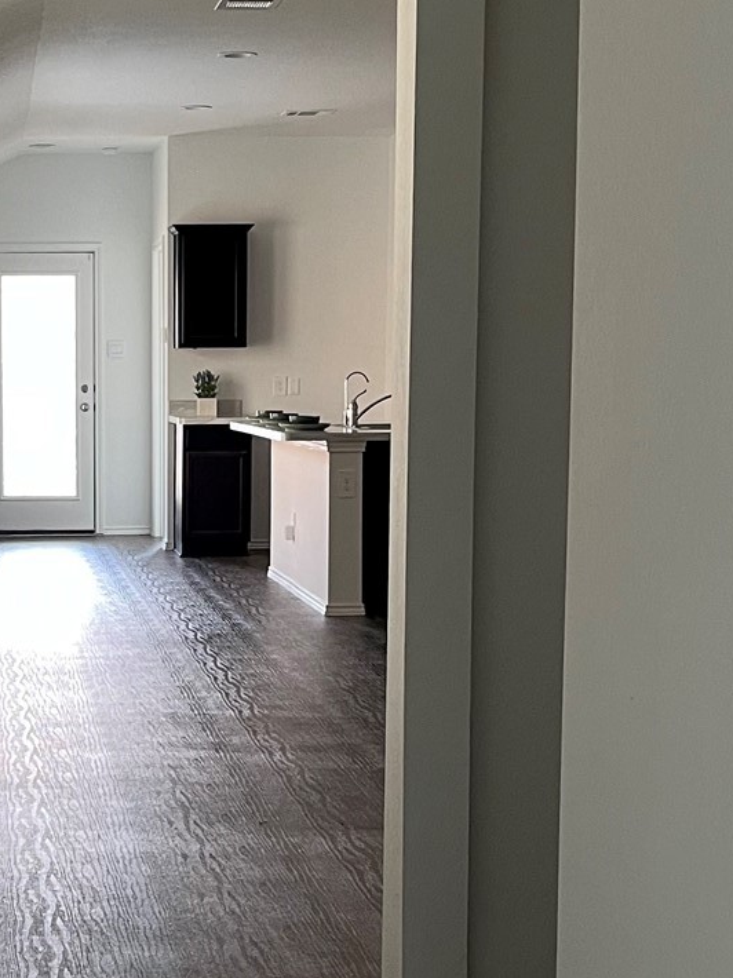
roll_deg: +0.0
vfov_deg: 25.9
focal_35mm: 75
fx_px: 2119
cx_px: 102
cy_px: 630
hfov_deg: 19.3
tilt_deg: -7.0
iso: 160
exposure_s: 1/60
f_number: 1.6
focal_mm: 5.1
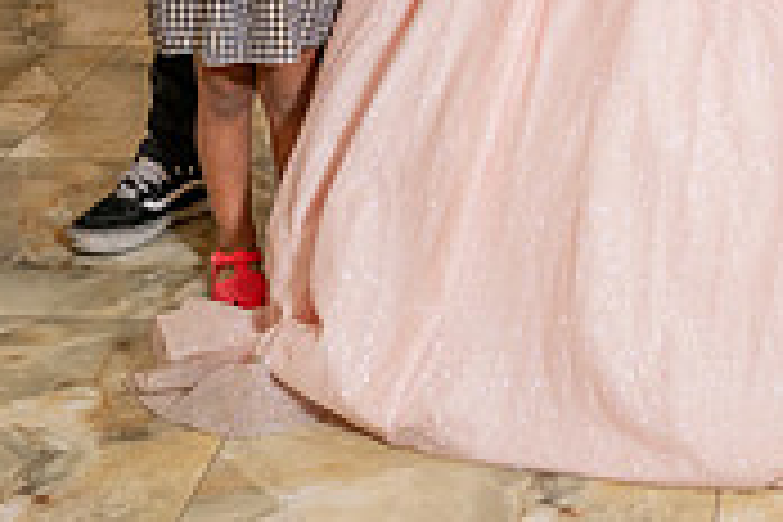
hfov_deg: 17.0
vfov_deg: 11.1
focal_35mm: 117
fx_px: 2545
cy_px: -330
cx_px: 823
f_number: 2.8
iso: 320
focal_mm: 32
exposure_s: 1/200
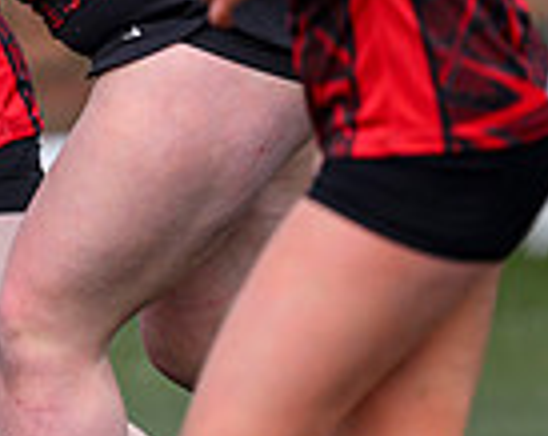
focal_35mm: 1967
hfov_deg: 1.0
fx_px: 31834
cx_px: -764
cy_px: 138
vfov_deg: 0.8
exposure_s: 1/3200
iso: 500
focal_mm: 400
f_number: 3.2
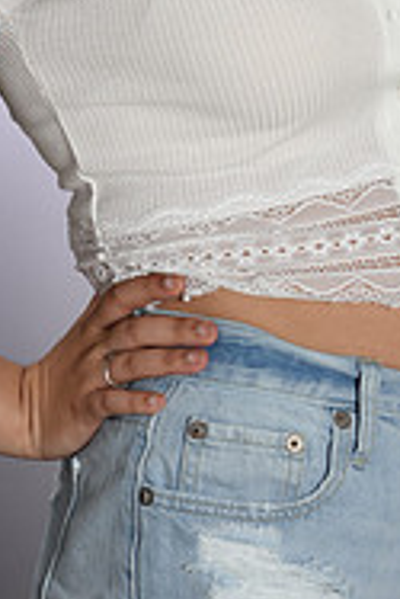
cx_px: 222
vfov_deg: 7.7
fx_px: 4375
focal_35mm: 263
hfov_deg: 5.2
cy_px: -291
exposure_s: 1/100
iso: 200
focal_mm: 85
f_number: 7.1
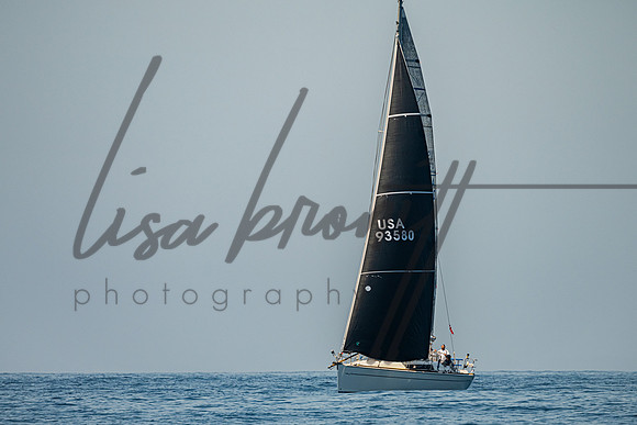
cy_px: 249
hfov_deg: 4.2
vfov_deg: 2.8
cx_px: 319
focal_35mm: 491
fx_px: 8697
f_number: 7.1
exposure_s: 1/2500
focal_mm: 400
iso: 400
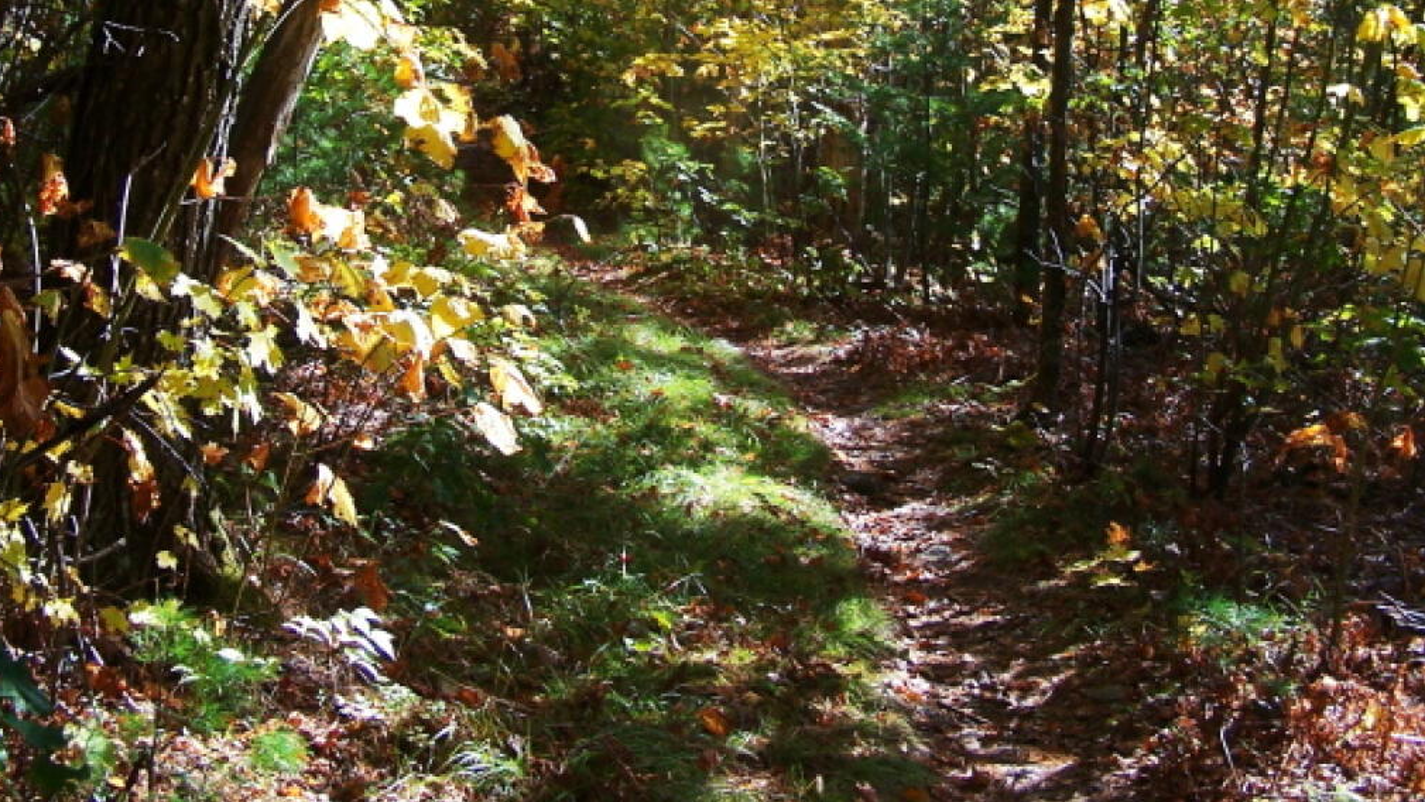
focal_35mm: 56
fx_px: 2116
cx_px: 703
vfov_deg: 21.2
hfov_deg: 37.2
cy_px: 139
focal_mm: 6.3
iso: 80
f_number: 2.8
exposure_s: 1/320
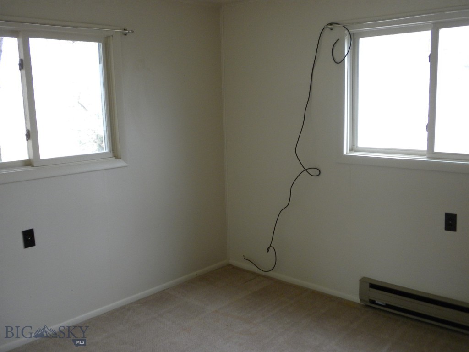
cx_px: 234
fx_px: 501
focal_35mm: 37
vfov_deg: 38.7
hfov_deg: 50.1
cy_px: 176
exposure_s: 1/64.2
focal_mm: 6.6
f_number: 3.5
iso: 195
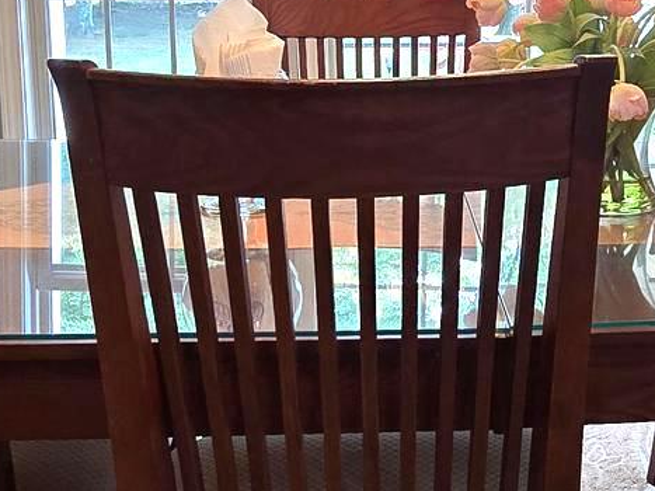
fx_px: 1078
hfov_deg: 32.9
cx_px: 520
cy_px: 114
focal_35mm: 57
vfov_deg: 25.3
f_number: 2.2
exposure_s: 1/60
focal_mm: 2.2
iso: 200
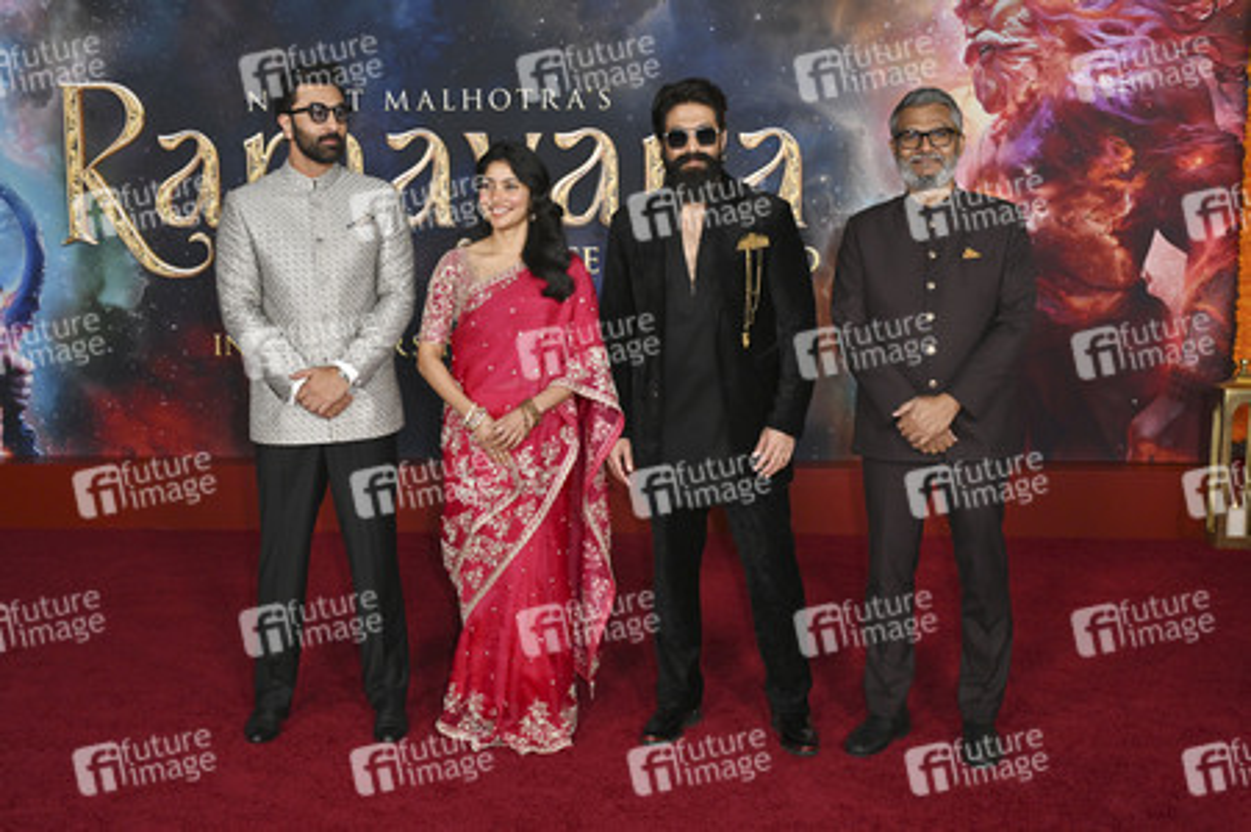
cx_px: 626
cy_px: 416
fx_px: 1563
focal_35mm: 45
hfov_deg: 43.6
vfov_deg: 29.8
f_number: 6.3
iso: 1600
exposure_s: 1/250
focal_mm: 45
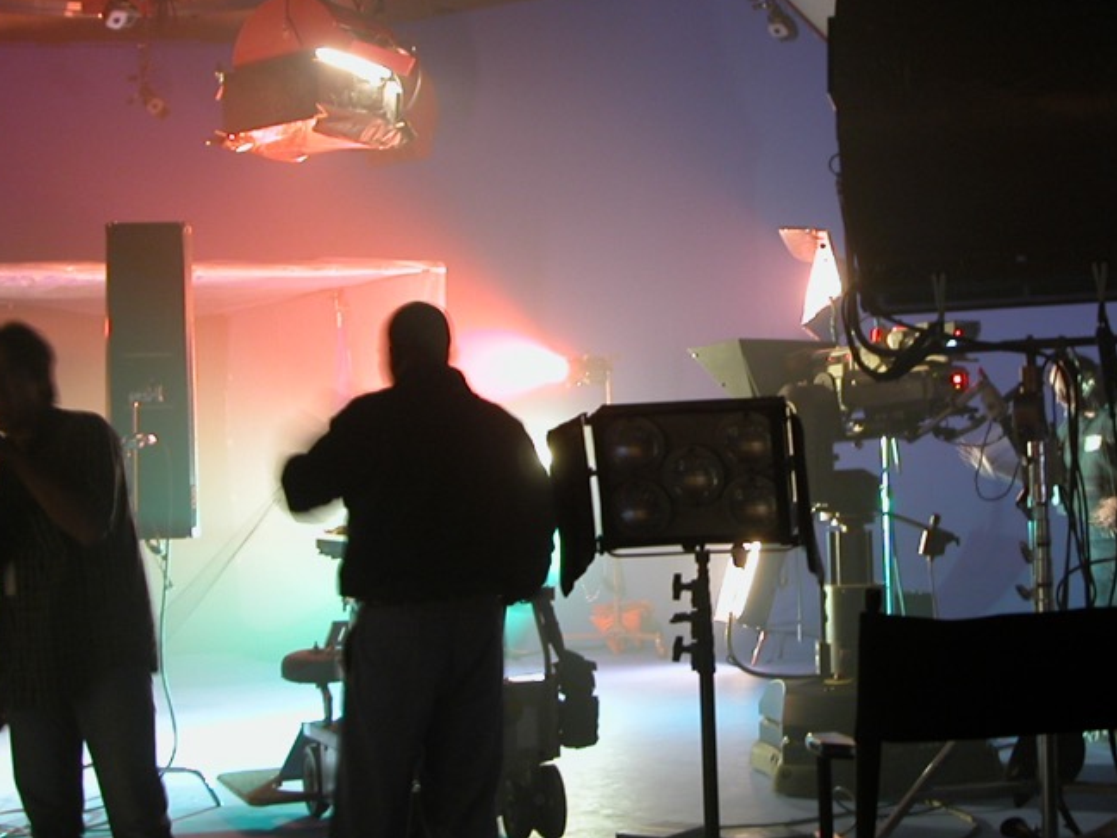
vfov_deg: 23.3
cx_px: 710
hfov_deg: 30.6
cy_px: 350
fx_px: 2033
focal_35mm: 63
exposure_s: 1/3.3
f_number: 2.8
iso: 113
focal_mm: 8.9
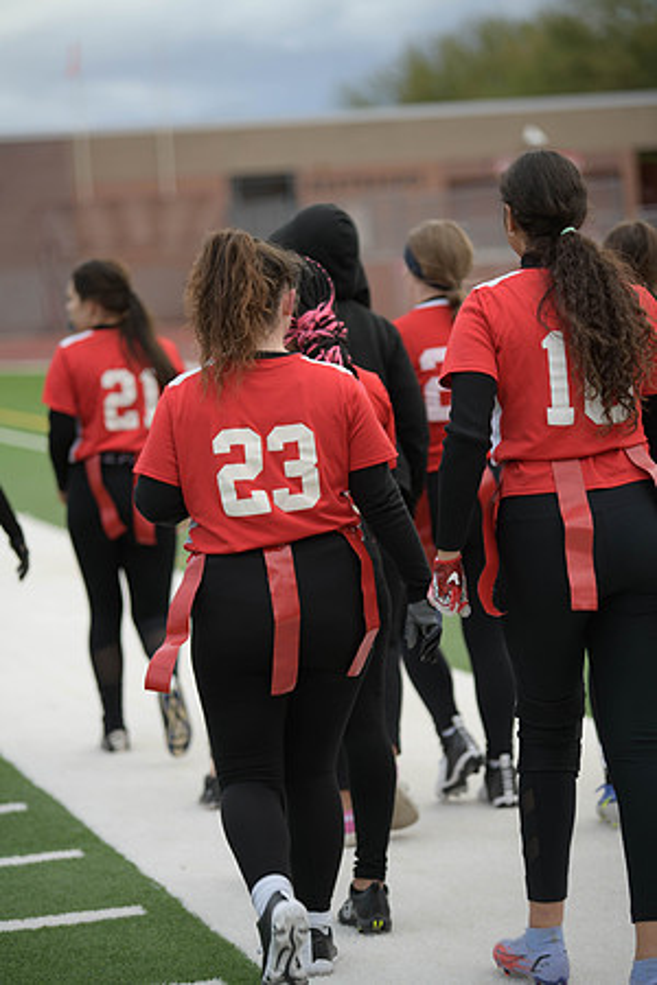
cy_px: 492
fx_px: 3339
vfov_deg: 16.8
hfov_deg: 11.2
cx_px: 328
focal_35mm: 122
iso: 180
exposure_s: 1/200
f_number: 2.8
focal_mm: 122
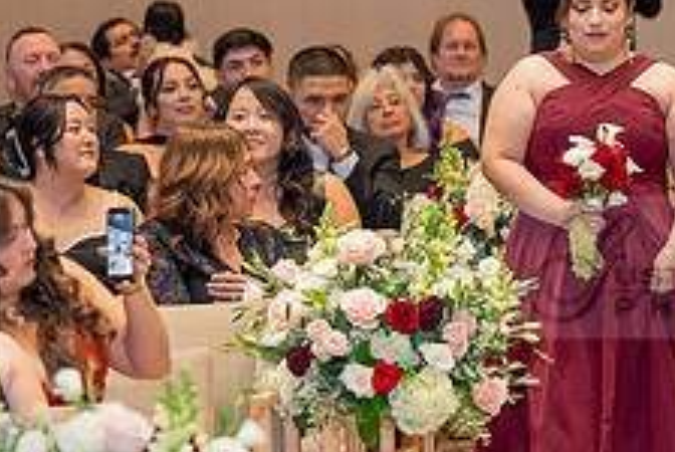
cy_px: 267
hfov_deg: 7.6
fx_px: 5050
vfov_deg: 5.1
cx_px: 765
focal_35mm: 269
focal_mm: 104
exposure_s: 1/160
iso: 1250
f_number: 3.2
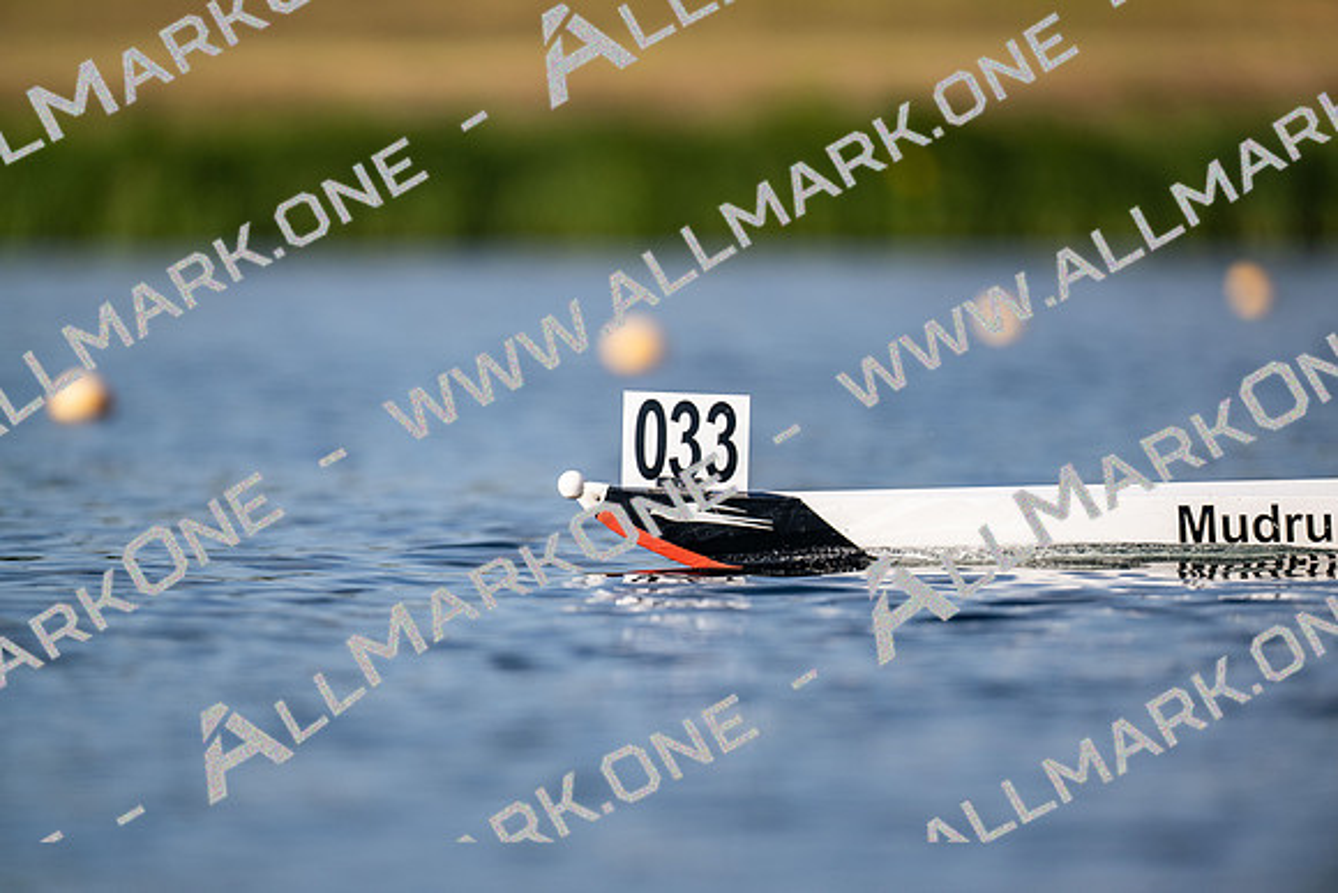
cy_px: 446
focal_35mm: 600
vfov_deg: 2.3
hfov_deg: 3.4
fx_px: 22304
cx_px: 669
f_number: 4
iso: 180
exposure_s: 1/2500
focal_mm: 600
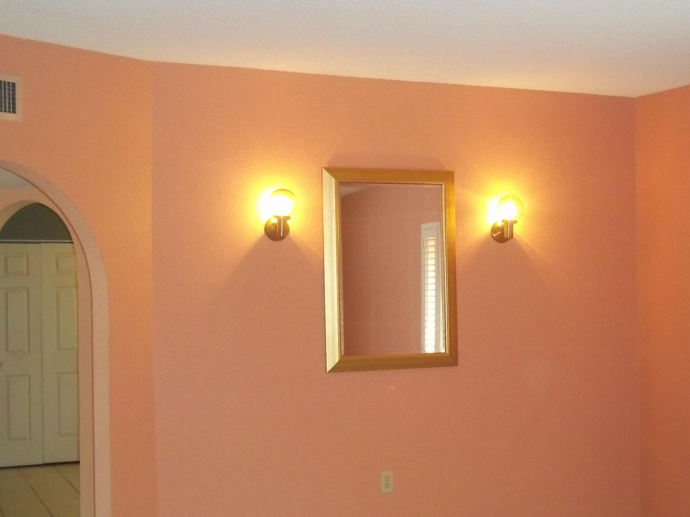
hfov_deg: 34.8
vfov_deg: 26.5
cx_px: 422
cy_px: 307
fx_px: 1096
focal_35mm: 55
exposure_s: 1/30
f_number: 3.1
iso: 320
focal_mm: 6.5
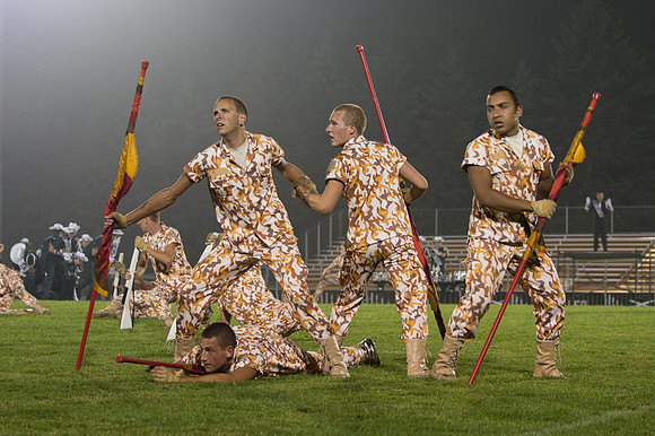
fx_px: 2080
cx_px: 317
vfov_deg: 12.0
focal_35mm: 114
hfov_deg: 17.9
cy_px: 201
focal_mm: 70
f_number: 4.5
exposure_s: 1/160
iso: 2000
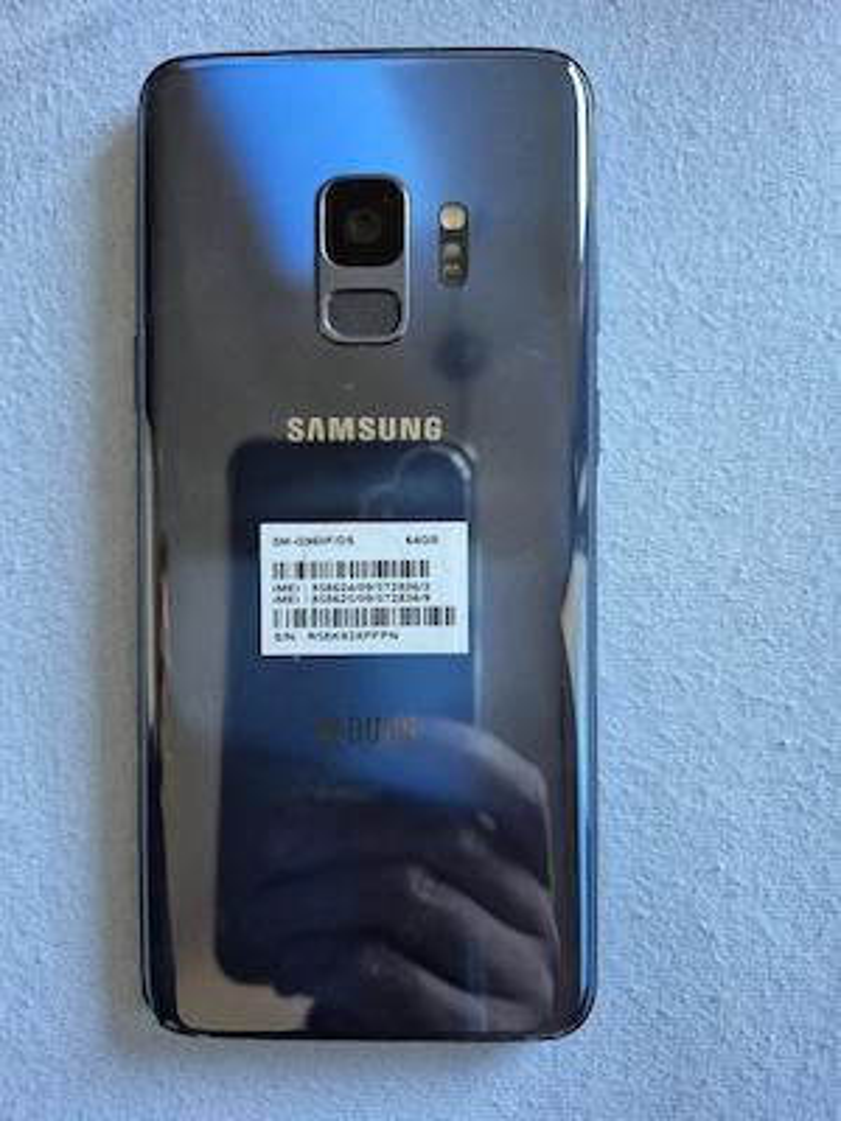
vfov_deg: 73.9
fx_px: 745
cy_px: 560
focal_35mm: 23
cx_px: 420
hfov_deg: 58.9
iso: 640
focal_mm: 5.4
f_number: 1.8
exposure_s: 1/100
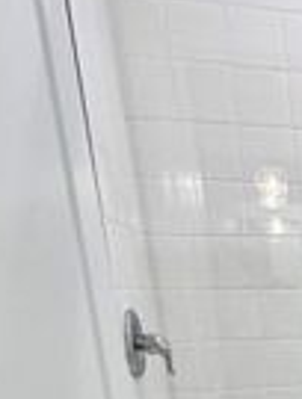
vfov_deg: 30.4
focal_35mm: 55
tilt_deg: -13.8
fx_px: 637
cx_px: 502
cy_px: 461
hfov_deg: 20.8
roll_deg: -0.9
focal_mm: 2.22
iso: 100
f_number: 2.2
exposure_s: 1/120
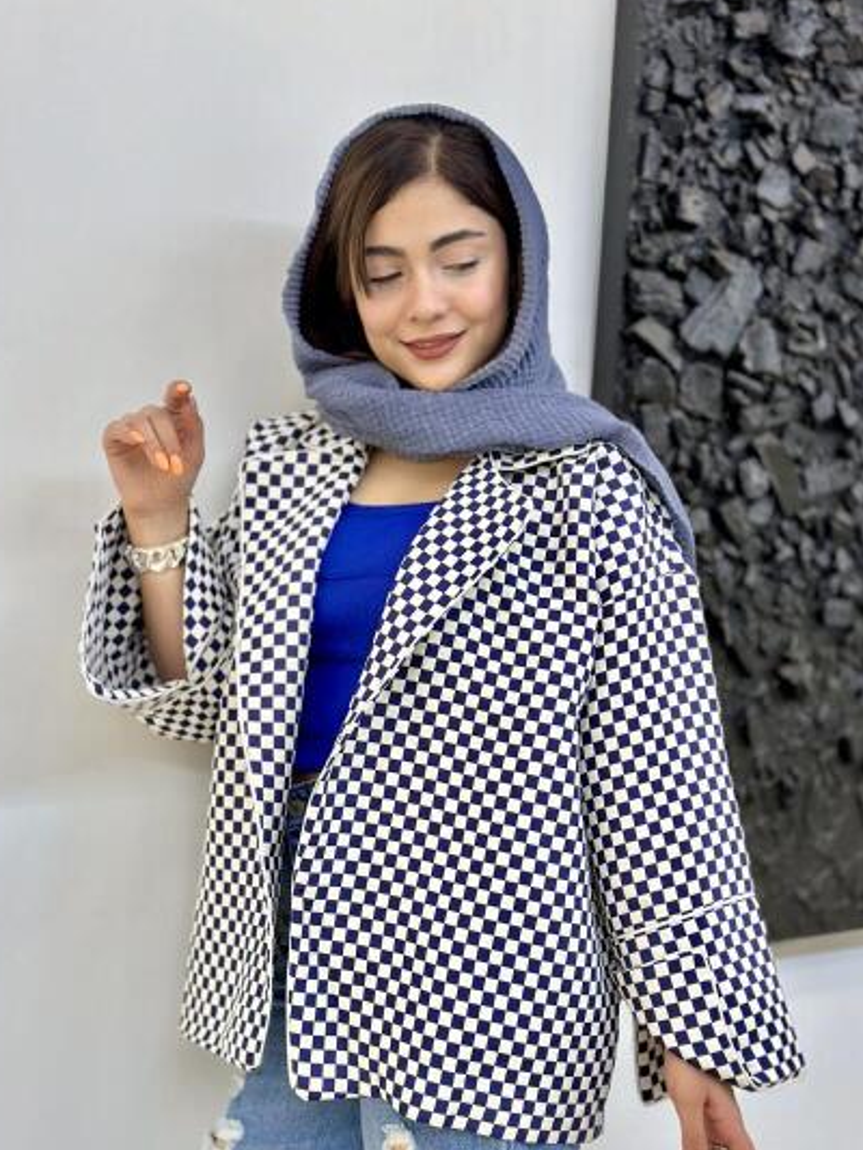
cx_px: 421
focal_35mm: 54
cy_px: 628
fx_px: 1794
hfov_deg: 27.0
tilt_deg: -4.9
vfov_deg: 35.5
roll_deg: -2.3
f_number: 1.78
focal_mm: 6.86
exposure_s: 1/130
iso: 100
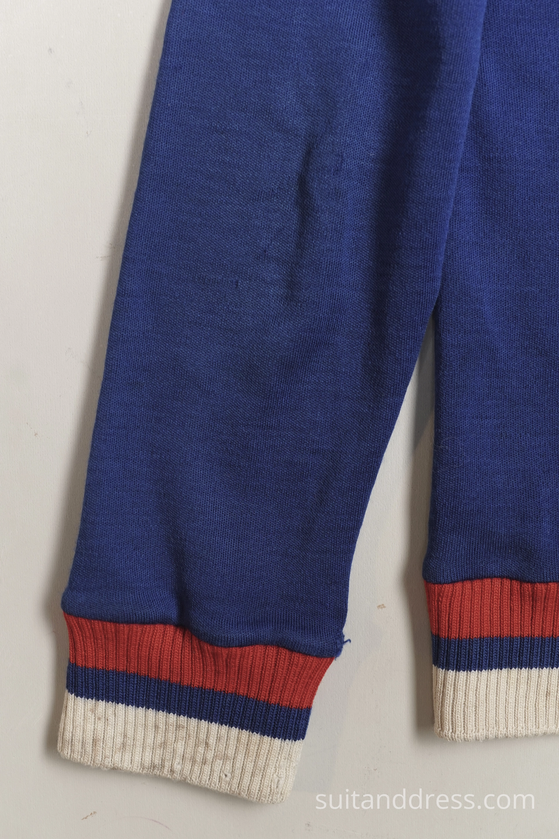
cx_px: 280
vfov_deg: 41.1
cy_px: 420
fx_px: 1118
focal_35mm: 48
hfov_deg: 28.1
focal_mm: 32
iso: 400
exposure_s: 1/40
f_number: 5.6
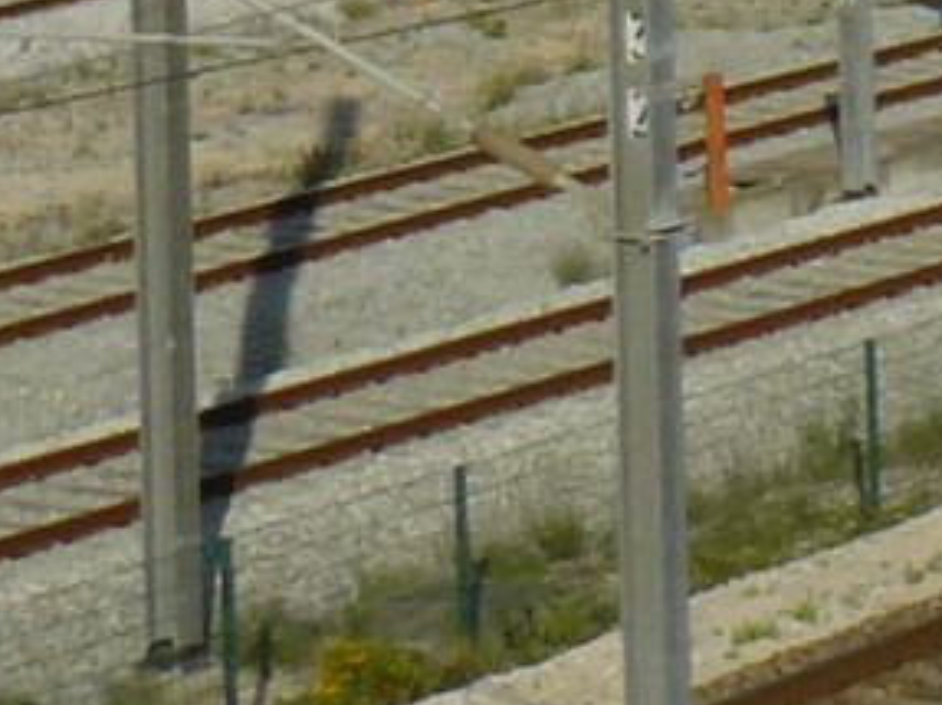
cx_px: 2540
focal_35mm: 241
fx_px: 6556
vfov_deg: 6.0
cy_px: -859
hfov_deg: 7.5
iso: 100
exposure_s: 1/320
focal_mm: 6
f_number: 8
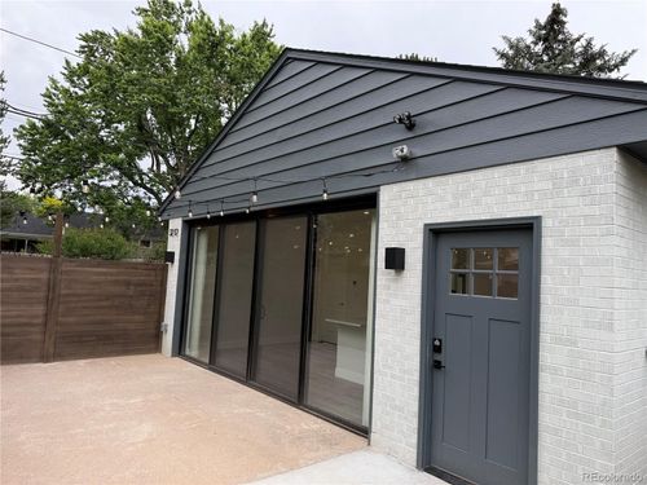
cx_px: 324
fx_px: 449
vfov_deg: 56.8
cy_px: 242
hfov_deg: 71.6
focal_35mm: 24
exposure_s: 1/765
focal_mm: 6.76
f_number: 1.78
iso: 80
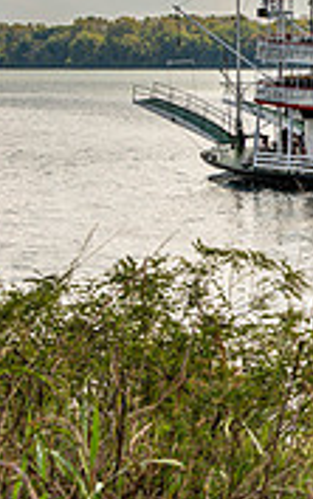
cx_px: 573
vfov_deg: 9.7
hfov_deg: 6.0
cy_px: 115
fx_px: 2927
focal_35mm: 215
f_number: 8
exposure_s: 1/200
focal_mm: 50
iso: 64
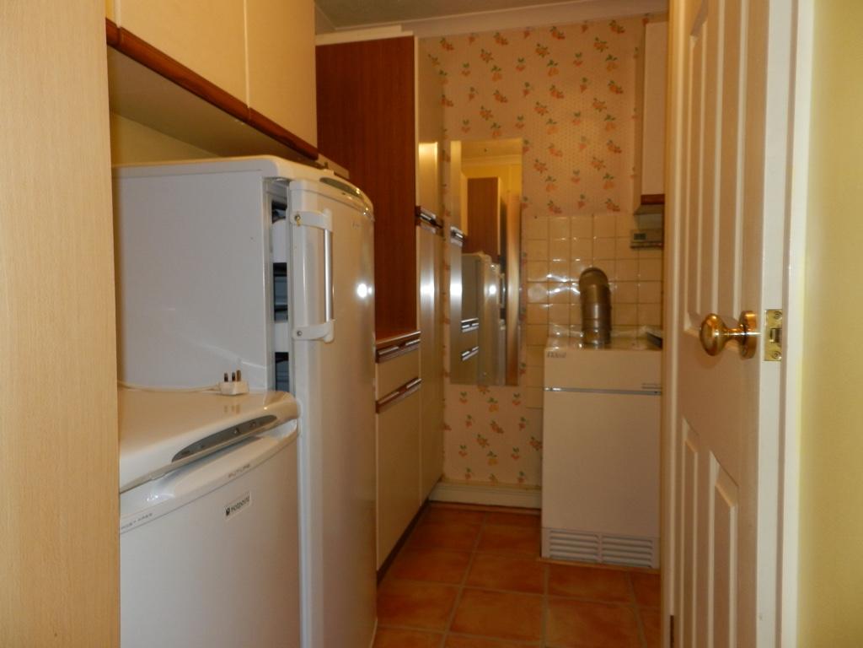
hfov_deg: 73.9
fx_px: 573
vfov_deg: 58.9
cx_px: 432
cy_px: 324
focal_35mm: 23
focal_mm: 4
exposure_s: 1/30
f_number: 3.4
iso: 200
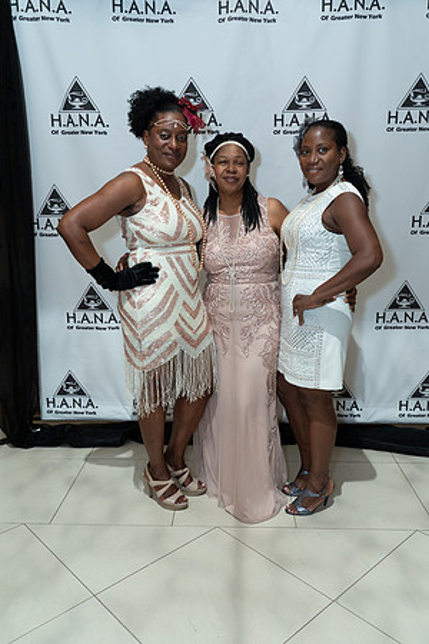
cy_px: 322
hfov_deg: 45.0
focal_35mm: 29
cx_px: 214
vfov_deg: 63.7
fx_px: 518
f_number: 5
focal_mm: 29
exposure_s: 1/160
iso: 1250
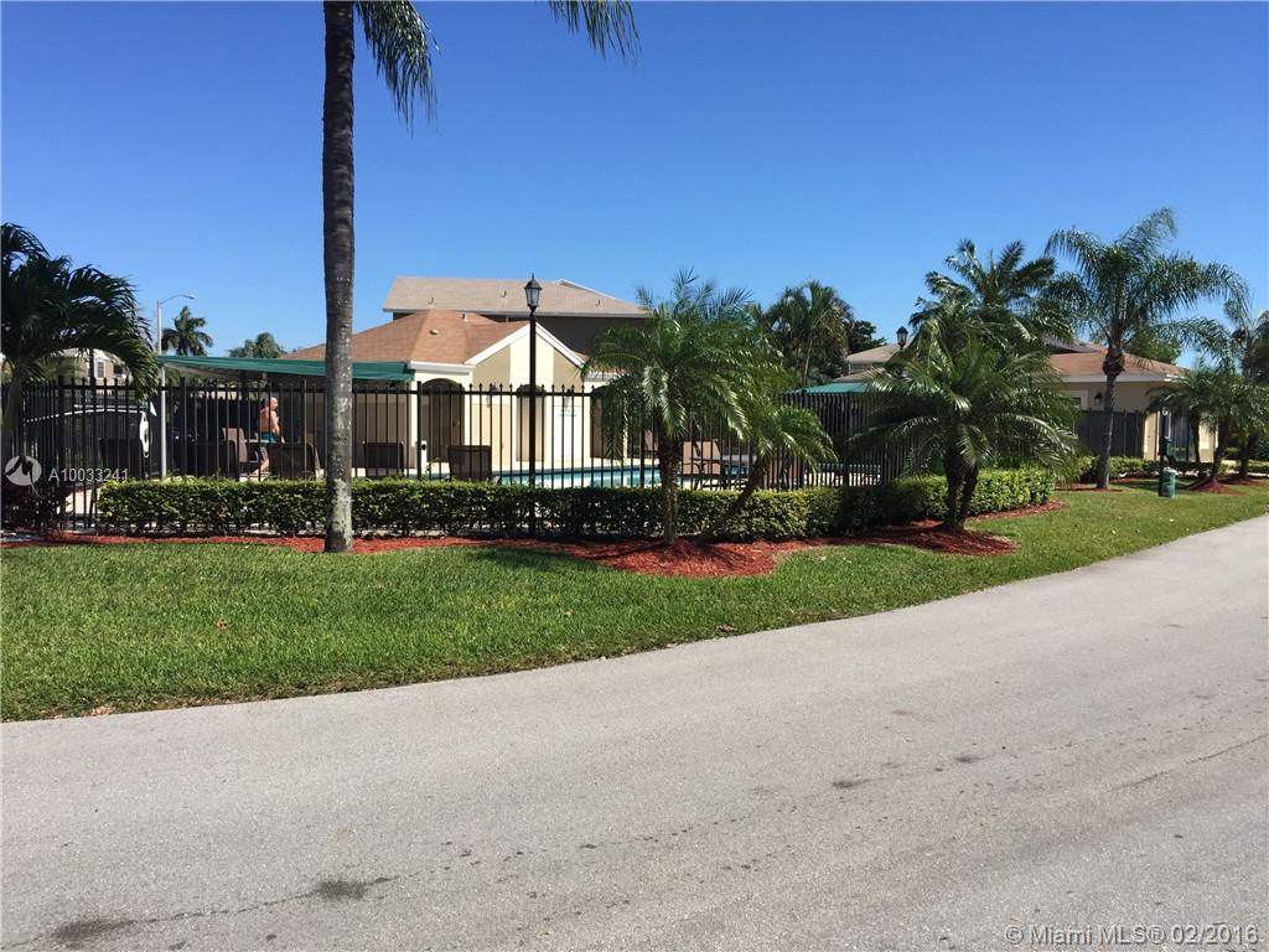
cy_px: 476
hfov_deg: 61.7
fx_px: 1063
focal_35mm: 29
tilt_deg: -3.1
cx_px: 634
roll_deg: -1.5
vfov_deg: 48.2
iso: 32
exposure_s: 1/1647
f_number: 2.2
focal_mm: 4.15
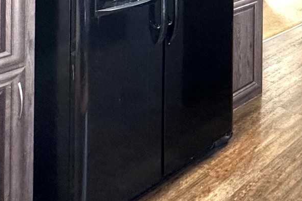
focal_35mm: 47
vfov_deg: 22.9
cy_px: -106
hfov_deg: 34.1
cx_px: 358
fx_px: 394
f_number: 2.2
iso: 320
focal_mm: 2.22
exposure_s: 1/60
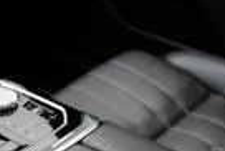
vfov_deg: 12.1
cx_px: -134
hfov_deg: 16.2
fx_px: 707
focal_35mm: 113
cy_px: 57
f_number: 5
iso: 640
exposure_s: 1/200
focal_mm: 24
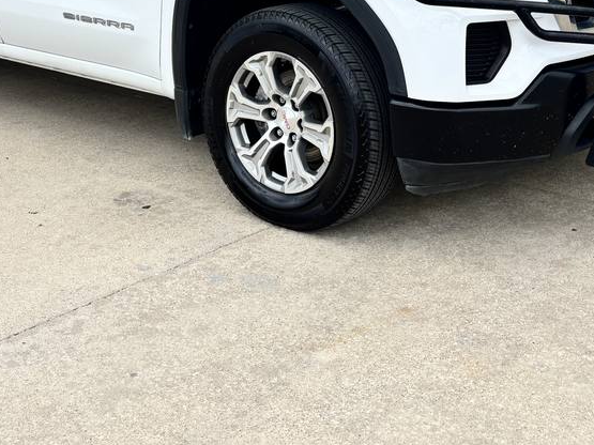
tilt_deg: -7.0
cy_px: -33
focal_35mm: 60
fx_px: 1029
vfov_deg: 23.1
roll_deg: +1.4
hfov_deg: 32.1
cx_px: 250
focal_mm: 5.96
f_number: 1.6
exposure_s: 1/2710
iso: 50
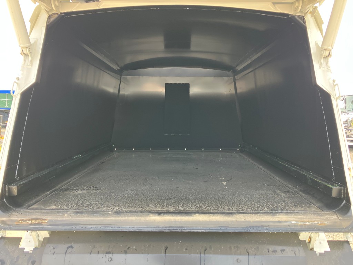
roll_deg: -1.3
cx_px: 176
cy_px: 132
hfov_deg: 63.4
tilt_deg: +0.4
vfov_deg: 49.7
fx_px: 286
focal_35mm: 28
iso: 64
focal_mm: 3.99
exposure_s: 1/121
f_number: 1.8
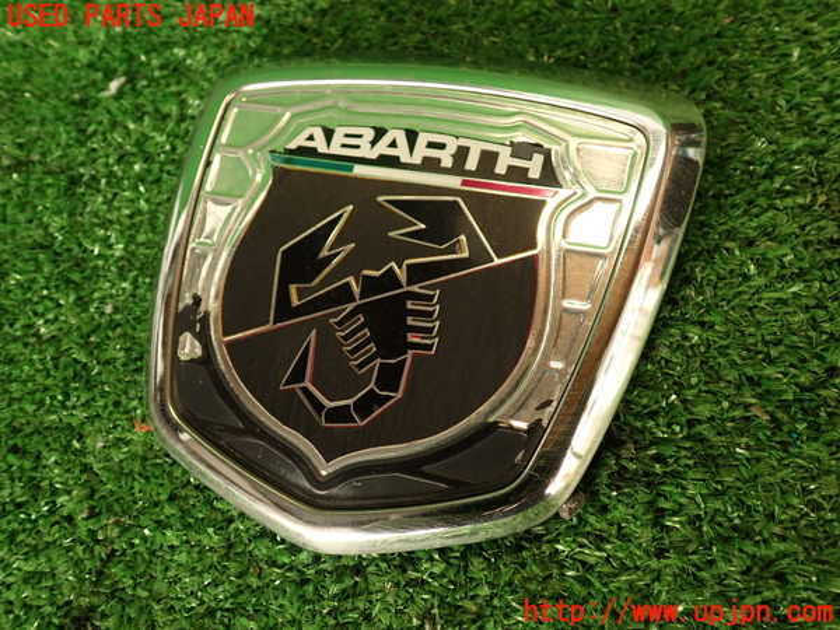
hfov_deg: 56.8
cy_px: 315
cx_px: 420
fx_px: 777
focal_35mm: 32
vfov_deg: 44.2
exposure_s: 1/60
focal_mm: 5.79
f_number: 2.4
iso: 160
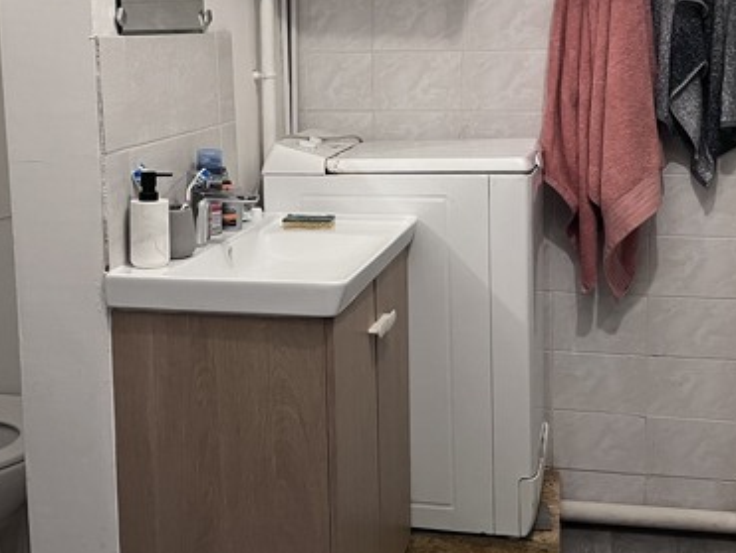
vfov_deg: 25.9
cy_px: 163
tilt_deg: -7.2
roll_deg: +0.8
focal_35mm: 56
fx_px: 1192
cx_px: 272
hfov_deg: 34.1
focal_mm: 5.1
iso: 400
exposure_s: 1/50
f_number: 1.6
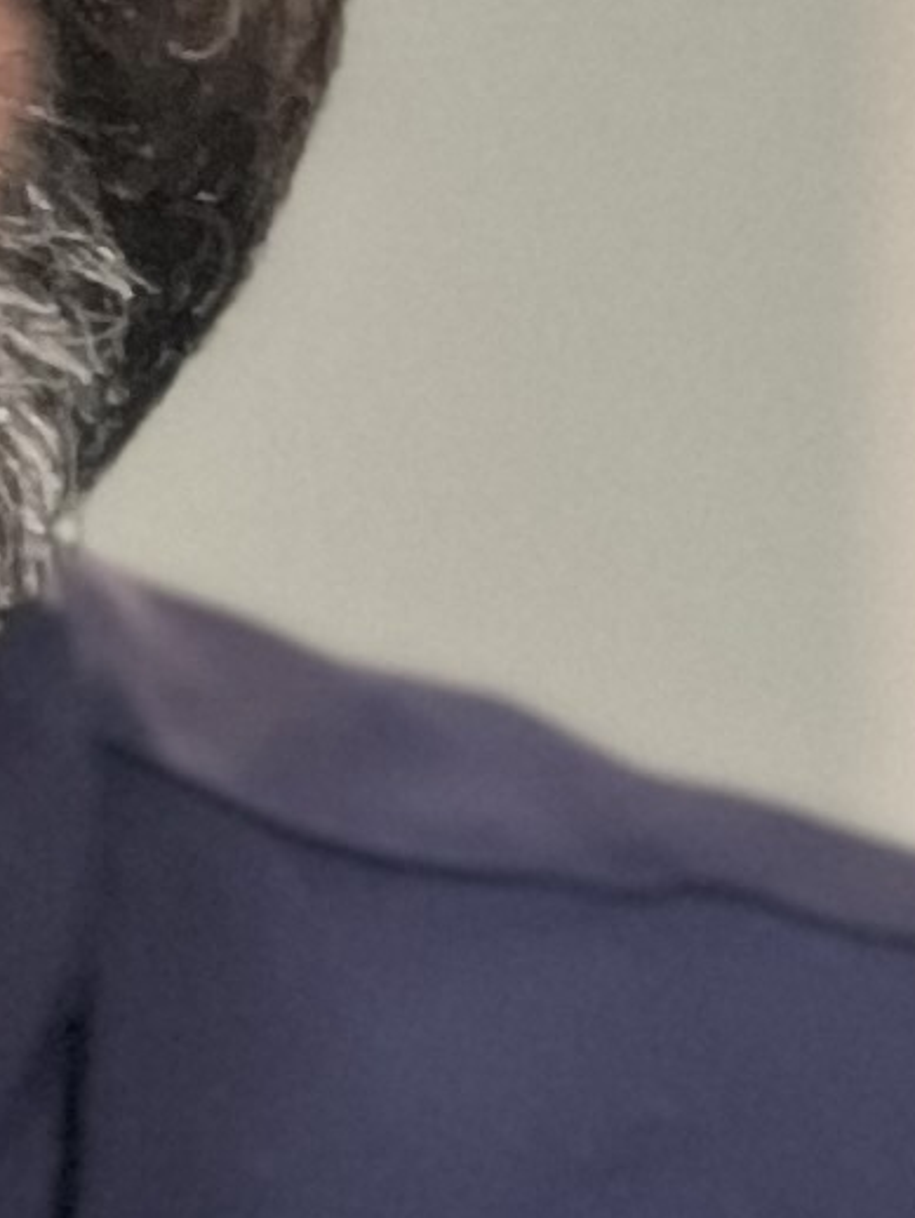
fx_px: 21094
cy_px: 322
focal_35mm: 599
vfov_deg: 3.3
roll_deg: +0.5
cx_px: -273
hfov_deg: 2.5
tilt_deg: -3.0
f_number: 2.8
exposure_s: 1/40
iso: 400
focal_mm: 9
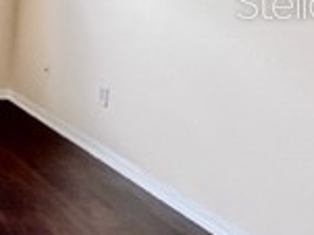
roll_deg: -1.2
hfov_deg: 22.6
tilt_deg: -7.7
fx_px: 499
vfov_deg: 25.3
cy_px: 2
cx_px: -233
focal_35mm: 55
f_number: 1.8
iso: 40
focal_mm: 1.57
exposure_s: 1/122
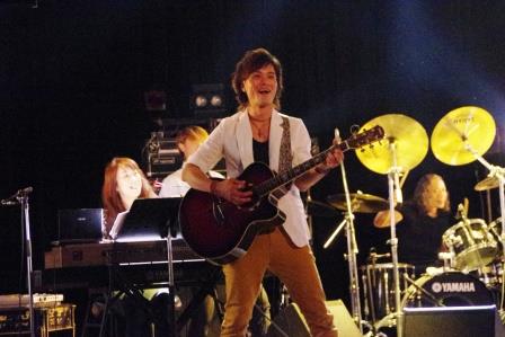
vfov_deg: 13.4
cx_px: 252
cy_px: 168
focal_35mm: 102
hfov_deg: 20.0
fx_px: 1431
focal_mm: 68
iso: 12800
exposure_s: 1/100
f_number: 5.6
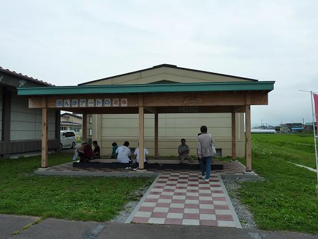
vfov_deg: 48.3
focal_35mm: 29
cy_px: 120
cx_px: 159
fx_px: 267
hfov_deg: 61.6
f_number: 4.5
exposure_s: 1/500
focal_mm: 4.7
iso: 125
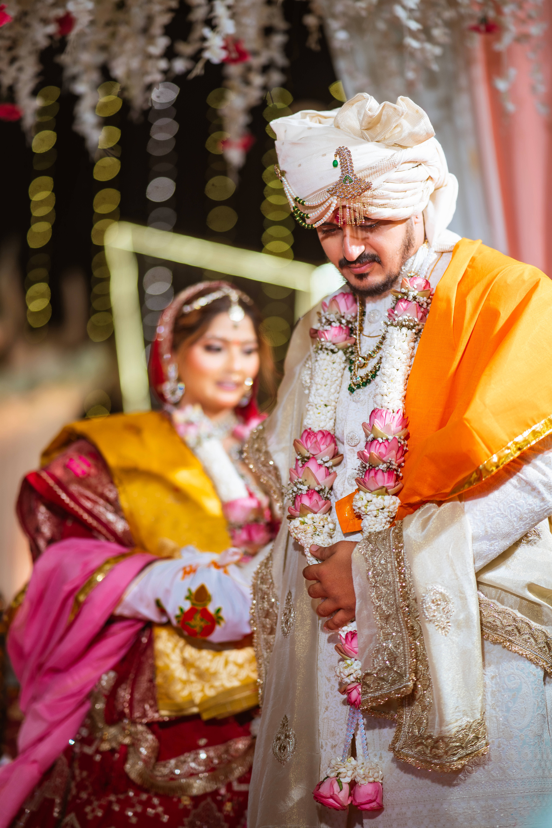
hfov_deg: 16.1
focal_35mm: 85
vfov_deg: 23.9
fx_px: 1954
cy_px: 414
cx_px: 276
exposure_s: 1/200
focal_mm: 85
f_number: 1.4
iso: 250
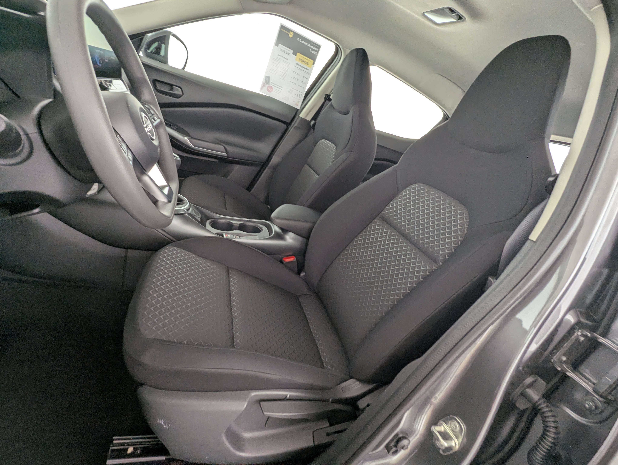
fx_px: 286
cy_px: 232
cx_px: 309
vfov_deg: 78.2
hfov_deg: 94.4
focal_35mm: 16
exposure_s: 1/50
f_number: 2.2
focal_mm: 2.35
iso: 140
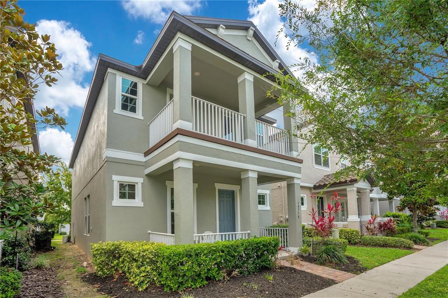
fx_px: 199
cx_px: 224
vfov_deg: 73.7
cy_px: 149
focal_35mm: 16
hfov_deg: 96.8
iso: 100
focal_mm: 16
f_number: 7.1
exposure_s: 1/100
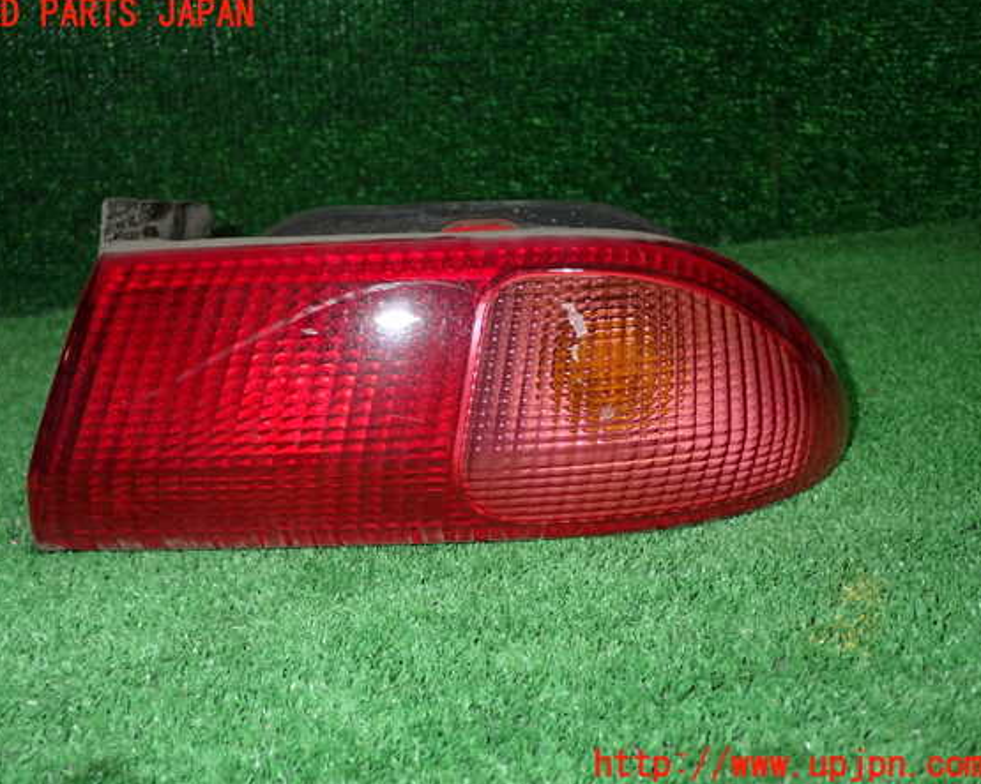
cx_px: 463
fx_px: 1103
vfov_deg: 39.2
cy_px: 390
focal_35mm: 38
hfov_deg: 47.9
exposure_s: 1/40
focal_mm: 6.37
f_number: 7.1
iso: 400
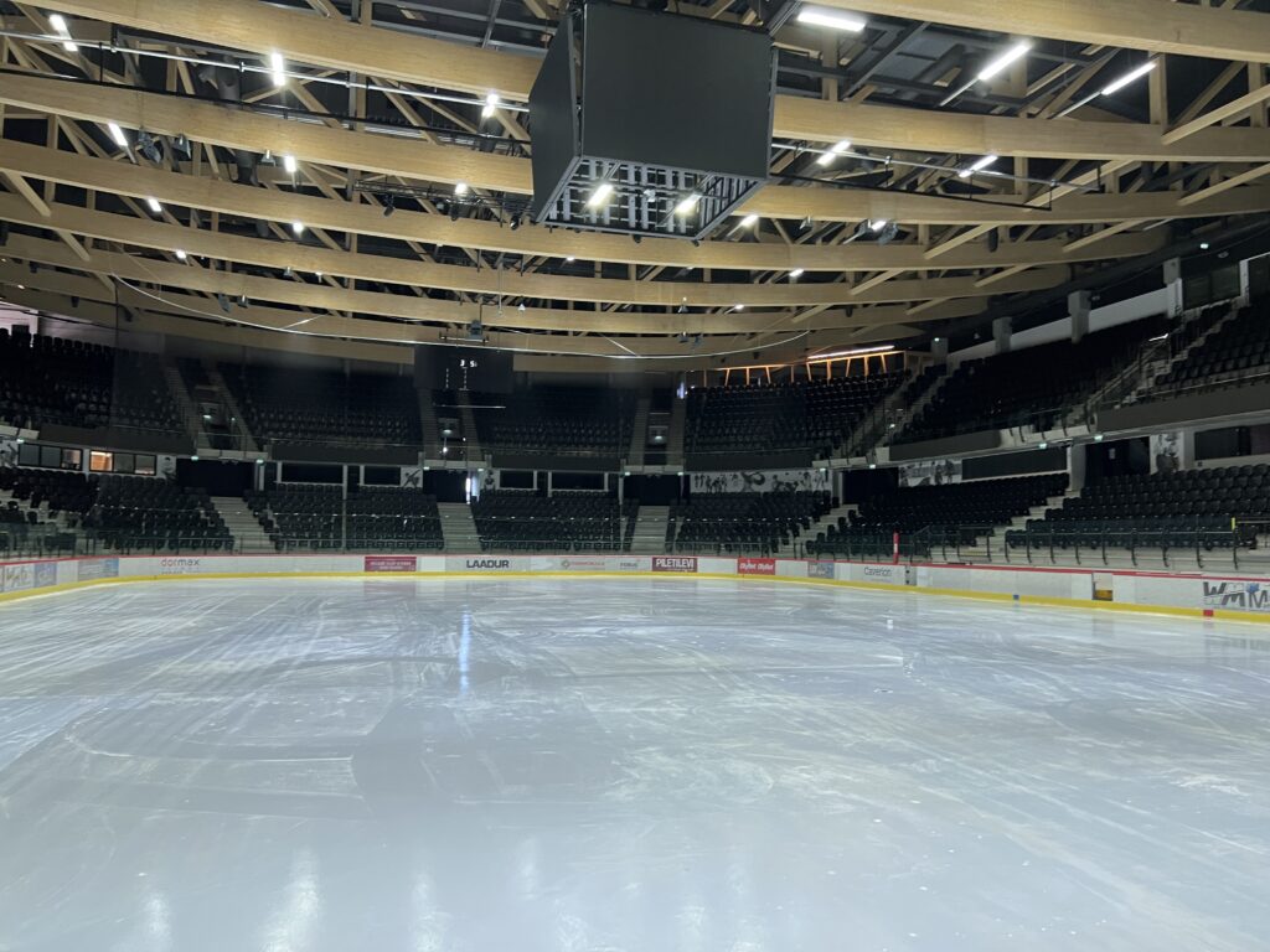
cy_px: 476
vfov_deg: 53.1
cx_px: 635
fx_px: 954
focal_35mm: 26
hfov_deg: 67.3
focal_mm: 5.7
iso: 125
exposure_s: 1/85
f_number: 1.5
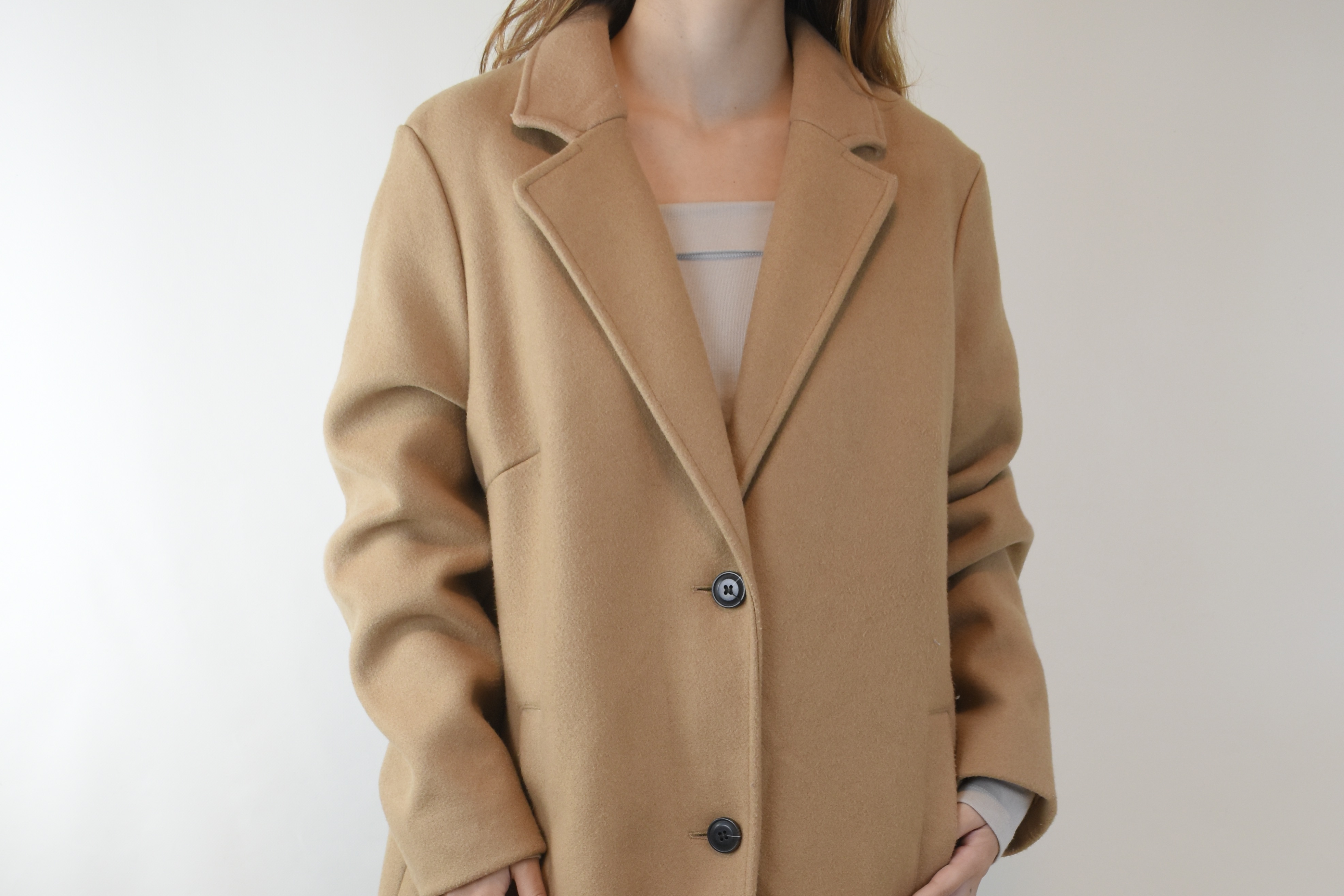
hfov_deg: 36.2
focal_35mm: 55
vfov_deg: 23.5
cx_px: 667
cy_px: 914
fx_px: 2053
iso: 400
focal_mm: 24
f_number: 5
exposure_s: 1/100
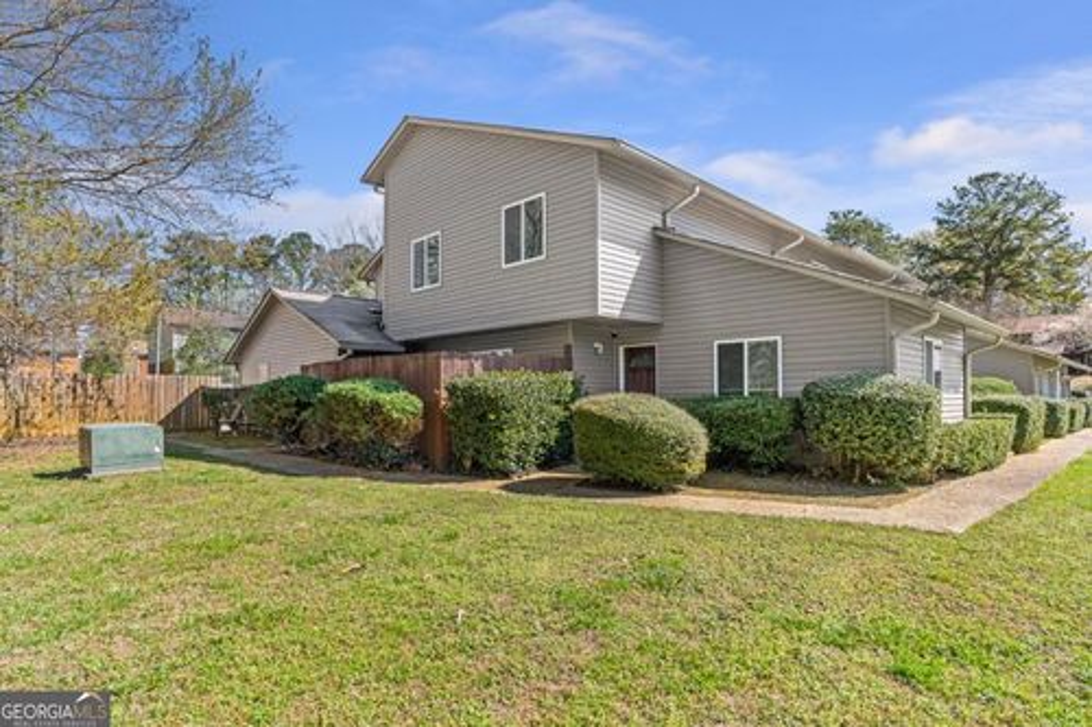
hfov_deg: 86.9
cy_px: 364
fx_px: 576
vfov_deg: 64.5
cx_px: 546
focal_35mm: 19
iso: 400
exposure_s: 1/800
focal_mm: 19
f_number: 8
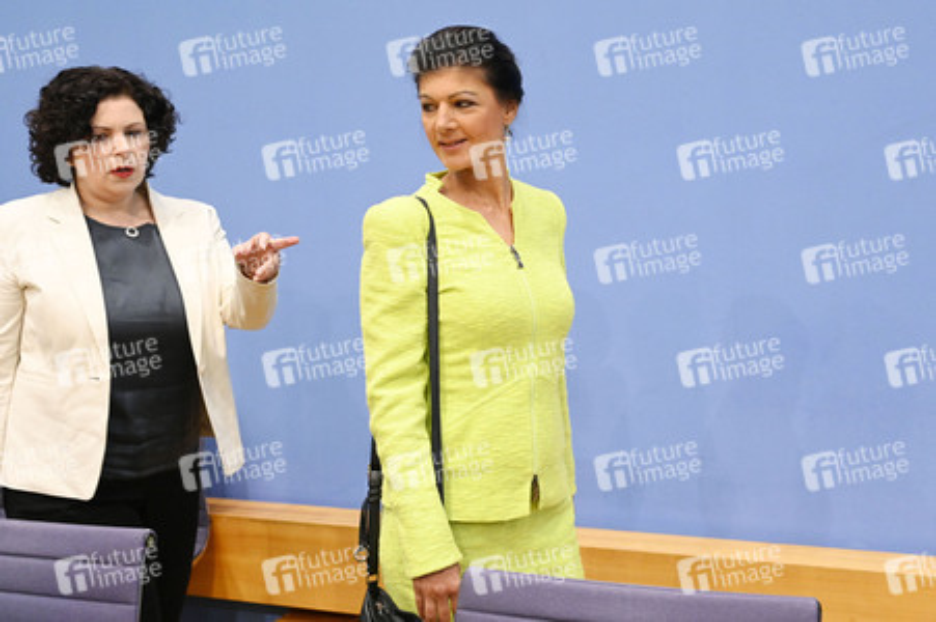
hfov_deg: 53.2
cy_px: 311
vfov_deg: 36.8
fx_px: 935
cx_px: 468
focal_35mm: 36
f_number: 5.6
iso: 5000
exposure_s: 1/400
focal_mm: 36
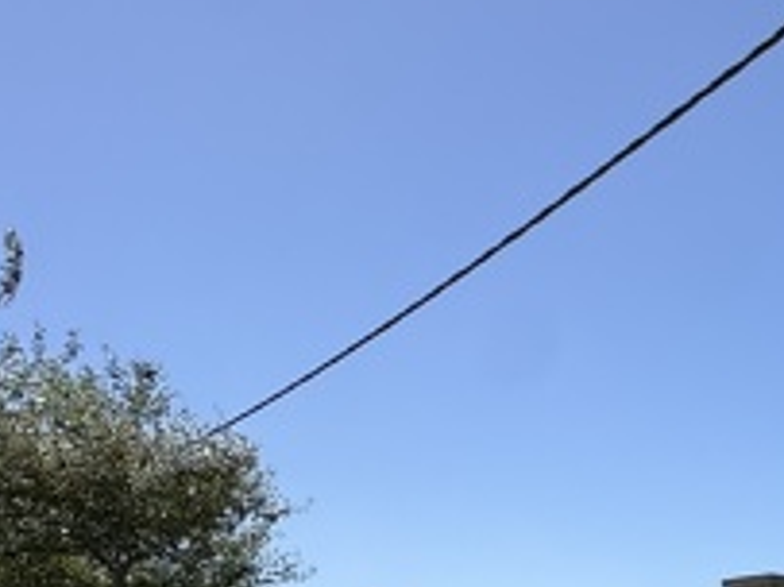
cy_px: 780
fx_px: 1041
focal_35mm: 46
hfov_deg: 28.5
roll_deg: +0.7
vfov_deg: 26.3
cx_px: 1151
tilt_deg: -4.2
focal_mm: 2.22
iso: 40
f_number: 2.2
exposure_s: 1/1880
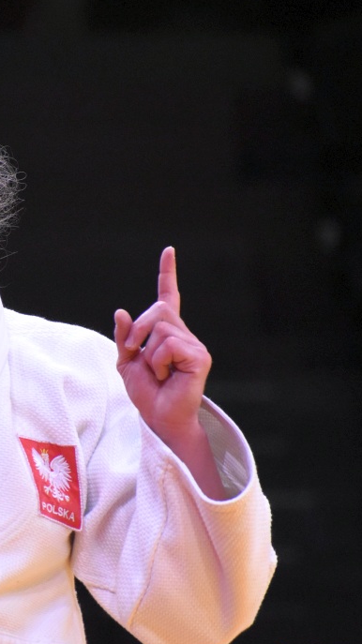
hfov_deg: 1.8
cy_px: 352
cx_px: -49
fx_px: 11255
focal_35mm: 659
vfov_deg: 3.3
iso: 3200
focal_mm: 240
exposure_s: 1/500
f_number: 6.3
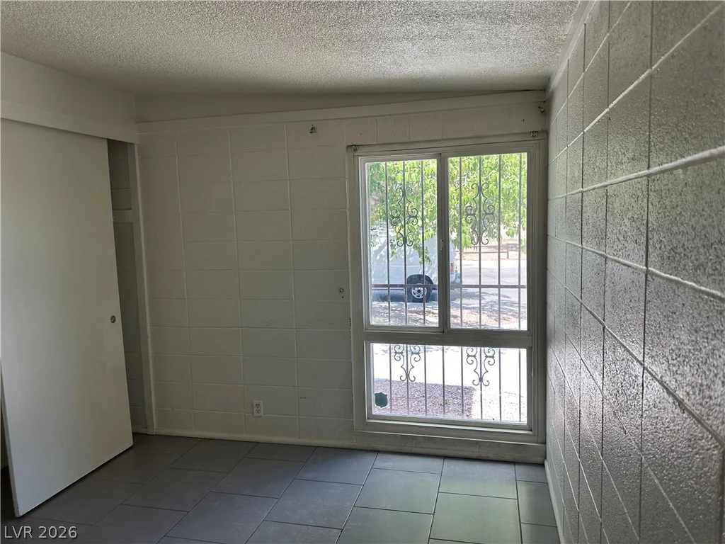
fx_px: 503
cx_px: 362
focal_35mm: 24
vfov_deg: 56.8
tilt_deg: -3.9
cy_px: 272
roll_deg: +1.1
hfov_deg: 71.6
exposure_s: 1/144
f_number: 1.78
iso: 64
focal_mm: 6.86
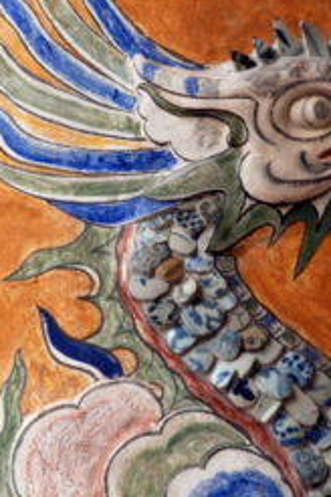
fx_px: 2951
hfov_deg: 6.4
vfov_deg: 9.6
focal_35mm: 214
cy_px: 213
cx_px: 141
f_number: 8
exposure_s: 1/13
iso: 100
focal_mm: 70
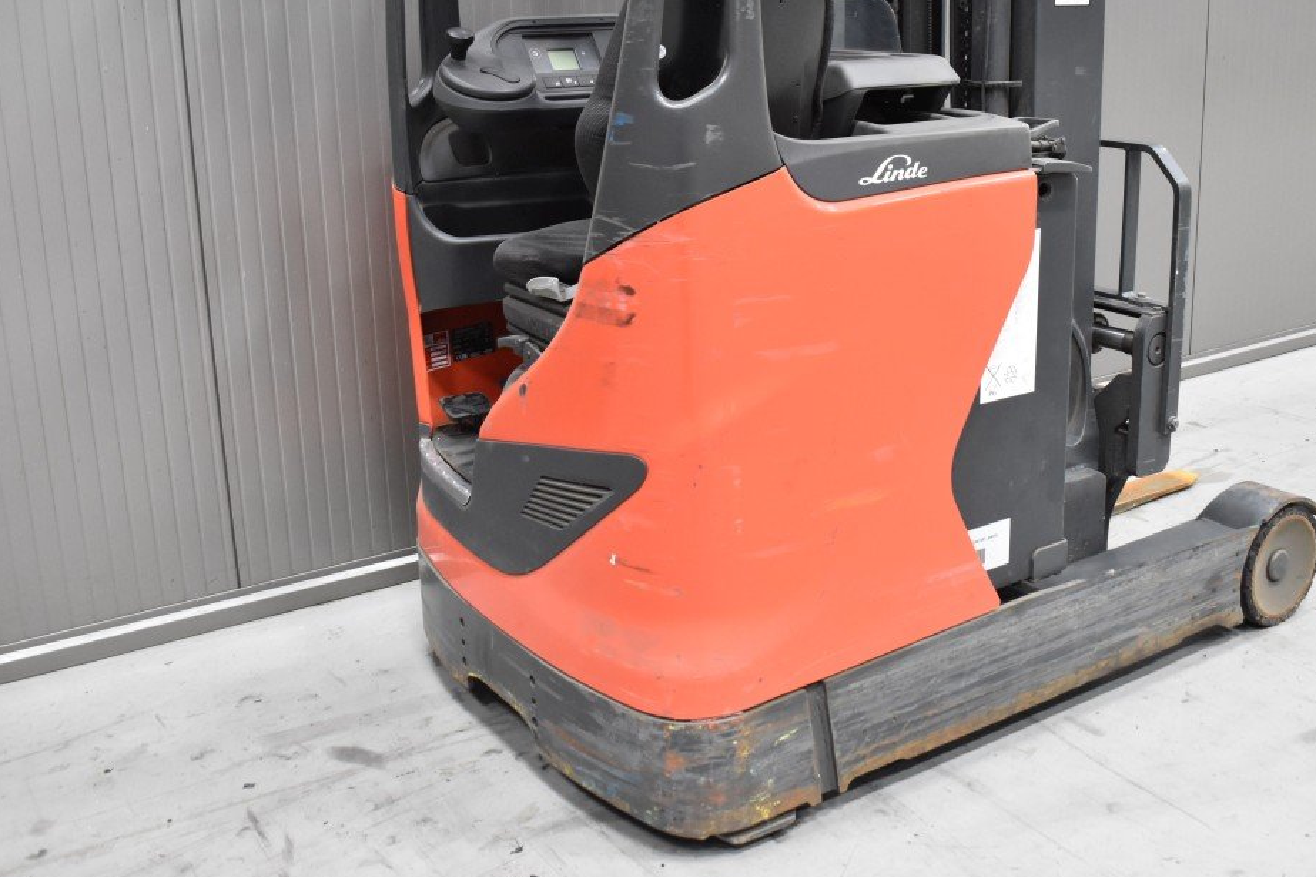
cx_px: 733
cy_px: 351
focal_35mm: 39
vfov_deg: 34.1
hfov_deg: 49.5
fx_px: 1425
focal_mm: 20
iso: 1600
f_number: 4.5
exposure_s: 1/30
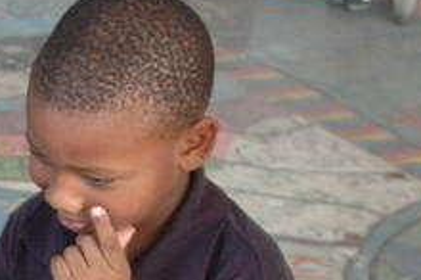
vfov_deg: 8.7
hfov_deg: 13.1
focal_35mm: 150
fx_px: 1752
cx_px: -157
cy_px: 503
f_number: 3.8
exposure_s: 1/200
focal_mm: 22
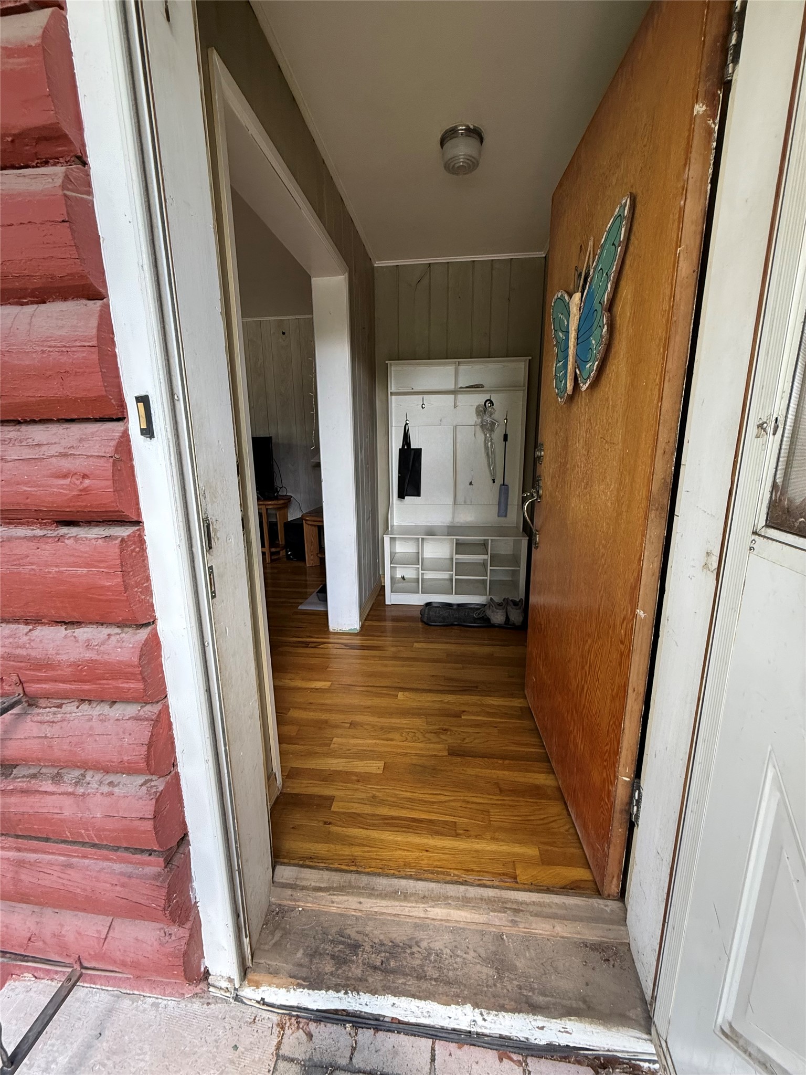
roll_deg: +0.5
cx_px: 403
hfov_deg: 85.7
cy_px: 538
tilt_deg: -13.2
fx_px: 435
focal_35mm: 14
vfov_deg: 102.1
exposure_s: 1/99
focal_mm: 2.22
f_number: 2.2
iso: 250
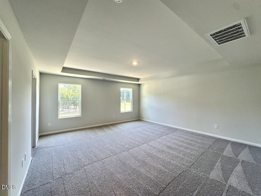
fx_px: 106
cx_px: 130
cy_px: 98
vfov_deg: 85.7
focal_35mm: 14
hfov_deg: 102.1
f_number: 2.2
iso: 160
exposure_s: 1/120
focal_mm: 2.22
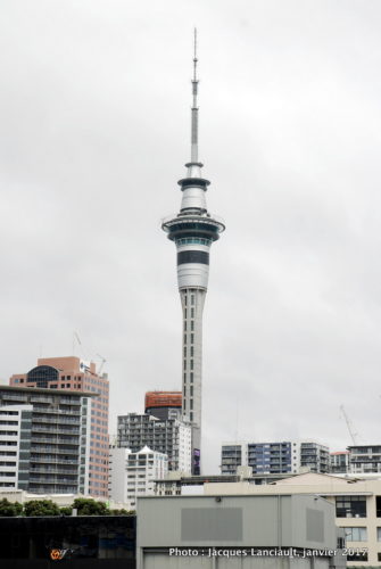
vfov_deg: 28.0
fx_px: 1139
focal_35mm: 72
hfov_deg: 19.0
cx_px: 190
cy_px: 284
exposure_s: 1/250
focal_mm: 48
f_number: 8
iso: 160
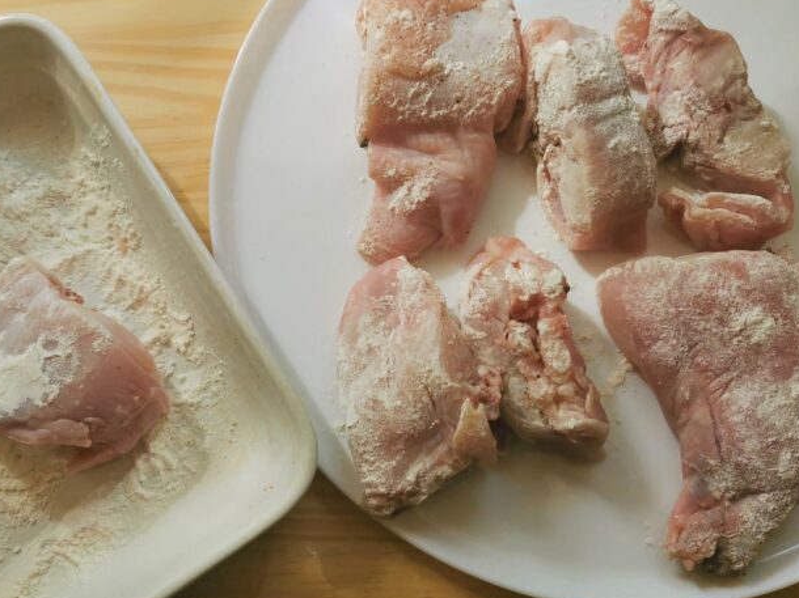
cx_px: 322
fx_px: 784
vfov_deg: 41.8
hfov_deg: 53.6
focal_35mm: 34
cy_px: 293
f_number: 1.6
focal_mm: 5.56
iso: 50
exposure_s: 1/388
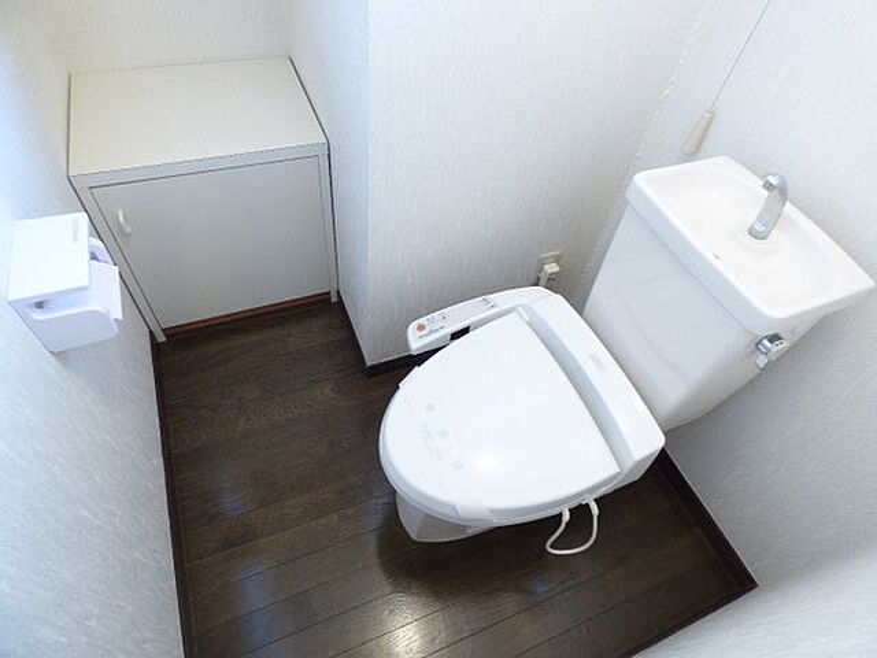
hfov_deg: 81.7
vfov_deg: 66.0
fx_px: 507
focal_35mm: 20
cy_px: 329
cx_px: 438
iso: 200
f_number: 2.8
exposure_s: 1/10
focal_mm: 3.58
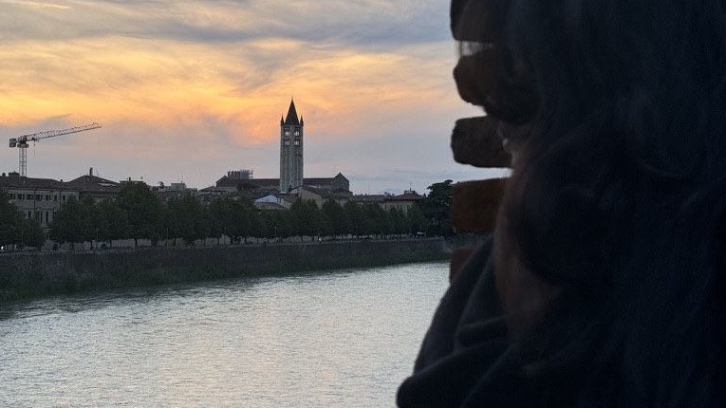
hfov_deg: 30.2
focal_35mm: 70
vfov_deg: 17.2
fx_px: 1347
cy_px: 204
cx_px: 363
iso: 64
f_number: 1.78
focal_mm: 6.76
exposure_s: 1/302
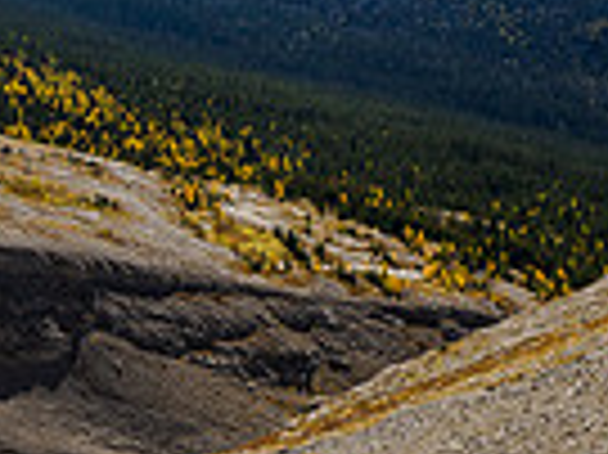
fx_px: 1807
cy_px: -110
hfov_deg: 19.0
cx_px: 437
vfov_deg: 13.9
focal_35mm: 103
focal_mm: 12
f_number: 8
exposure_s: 1/160
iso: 200
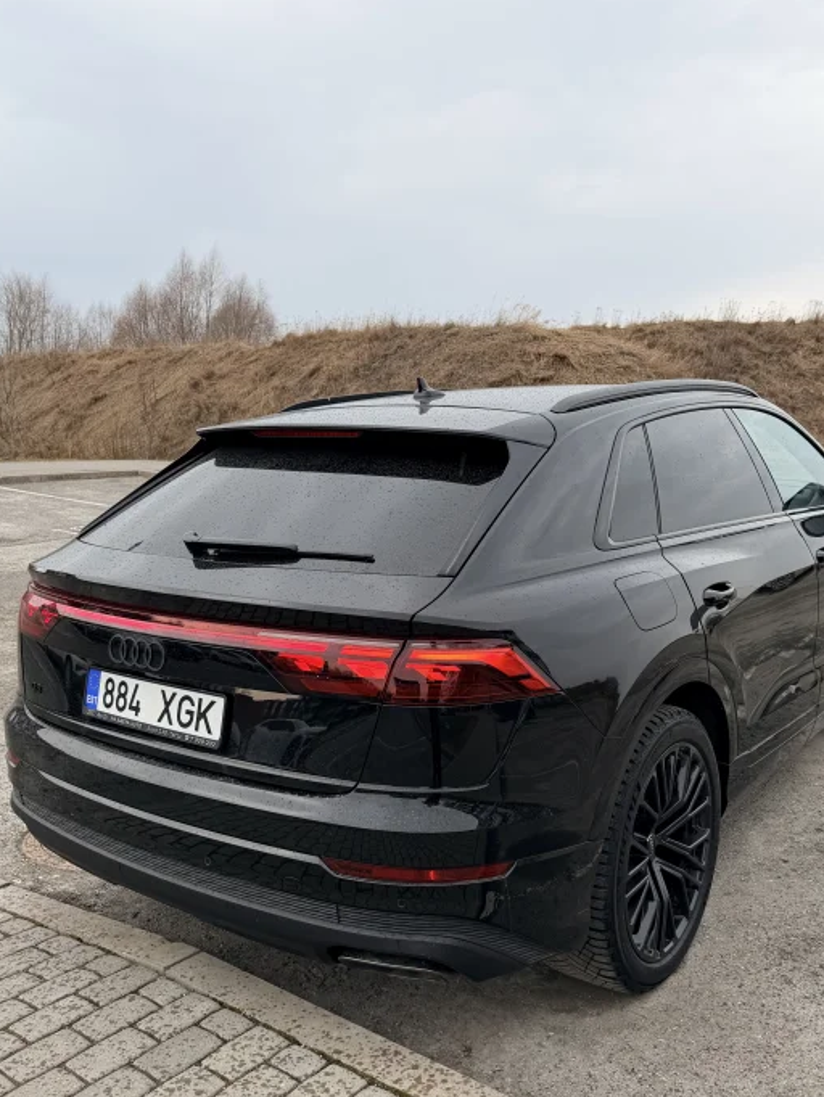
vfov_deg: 59.8
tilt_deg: -11.0
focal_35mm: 30
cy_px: 617
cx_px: 480
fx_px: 952
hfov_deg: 46.6
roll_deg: -0.9
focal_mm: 6.76
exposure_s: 1/1464
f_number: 1.78
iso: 80
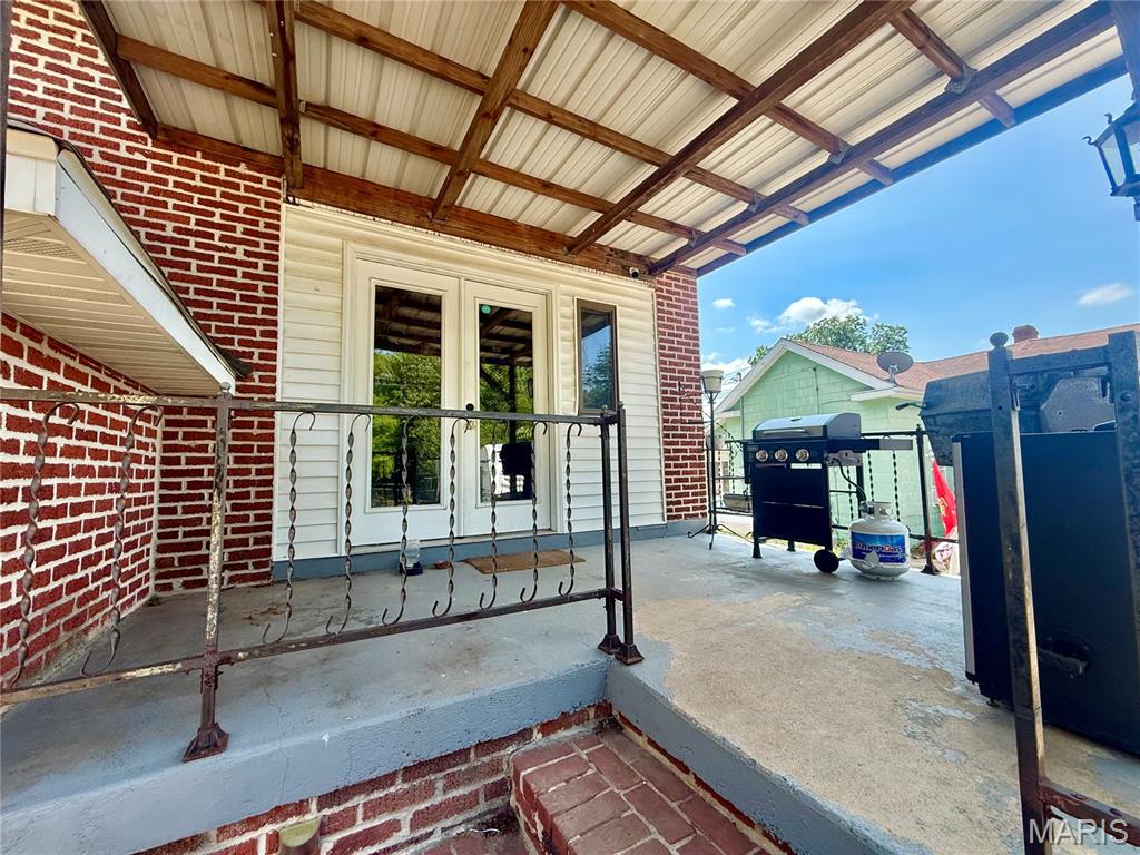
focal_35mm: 14
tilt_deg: +5.4
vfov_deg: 85.7
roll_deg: +1.3
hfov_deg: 102.1
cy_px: 428
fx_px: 461
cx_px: 570
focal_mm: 2.22
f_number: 2.2
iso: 64
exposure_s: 1/613
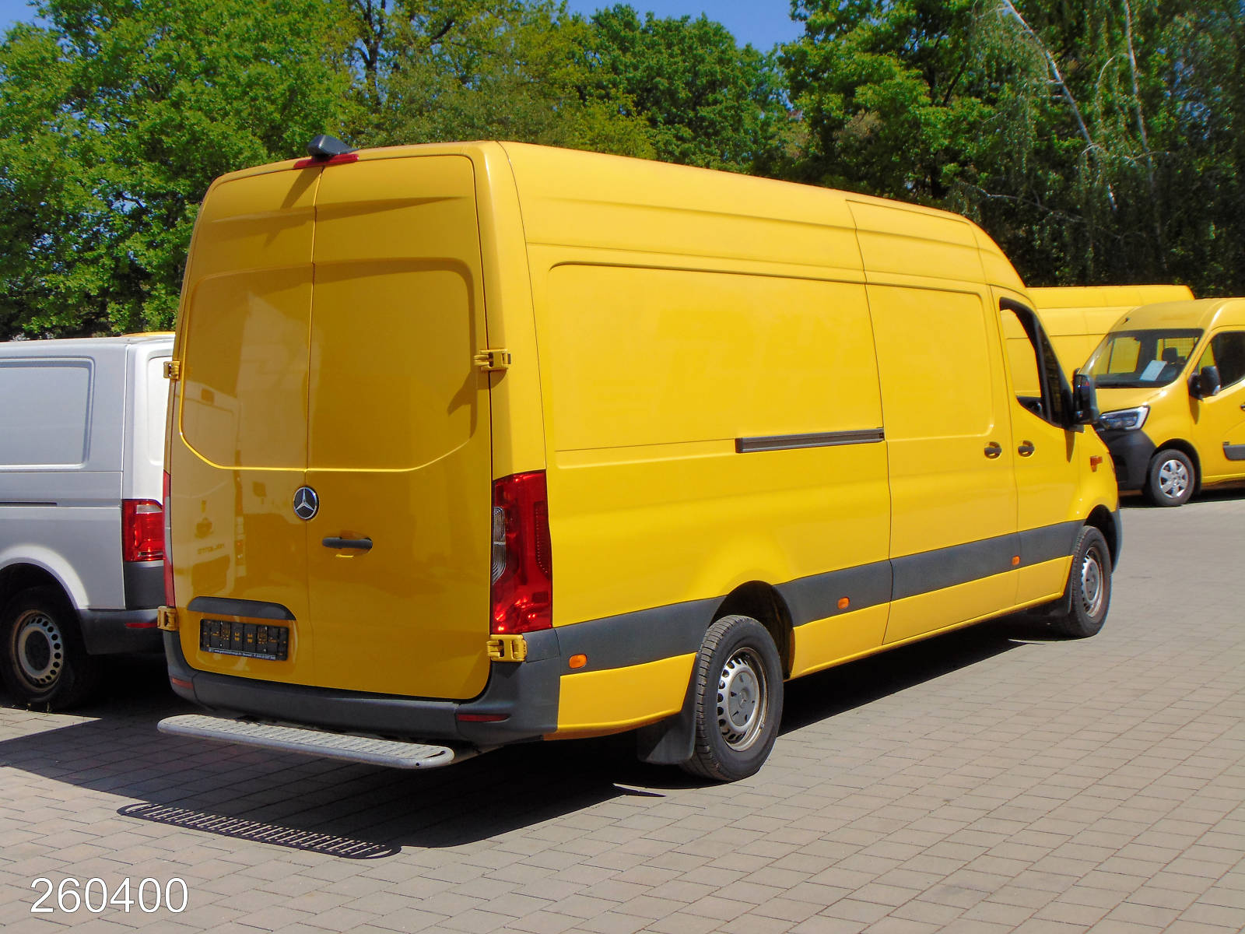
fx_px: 1798
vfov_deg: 29.1
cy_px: 467
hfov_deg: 38.2
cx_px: 622
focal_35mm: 50
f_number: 3.5
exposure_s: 1/500
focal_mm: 9
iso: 80
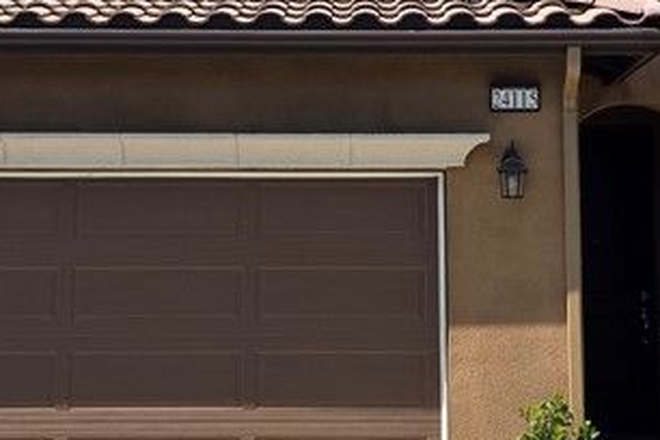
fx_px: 1467
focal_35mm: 80
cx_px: 369
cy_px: 136
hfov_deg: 25.3
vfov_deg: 17.0
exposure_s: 1/5608
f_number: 1.7
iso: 80
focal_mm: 6.3
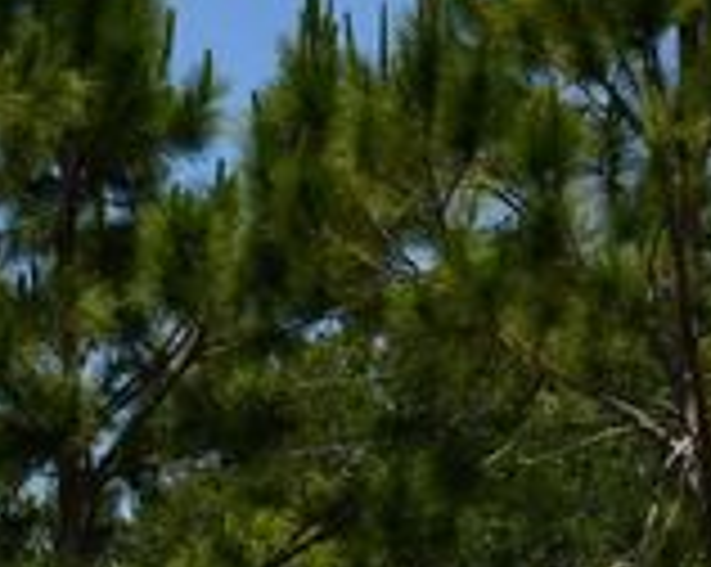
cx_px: 310
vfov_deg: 8.2
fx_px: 3846
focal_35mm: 183
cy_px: 904
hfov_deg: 10.6
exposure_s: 1/320
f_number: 9
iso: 100
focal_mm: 24
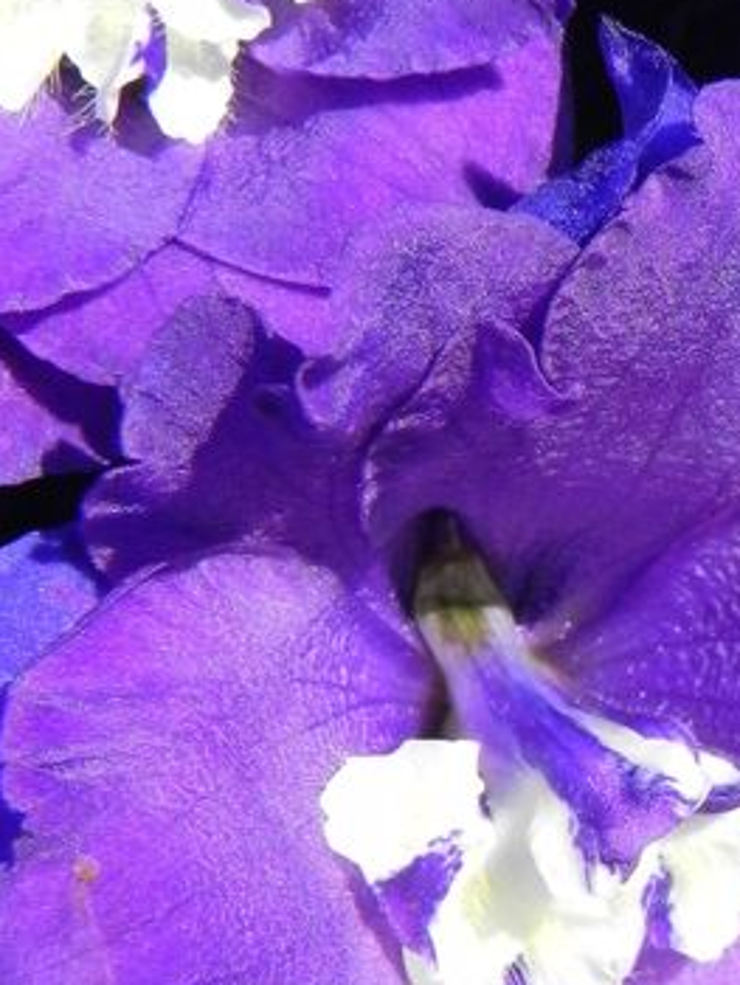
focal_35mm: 105
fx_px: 2989
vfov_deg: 18.7
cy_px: 521
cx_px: 703
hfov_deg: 13.9
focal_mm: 8.2
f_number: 6.3
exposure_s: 1/314
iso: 160
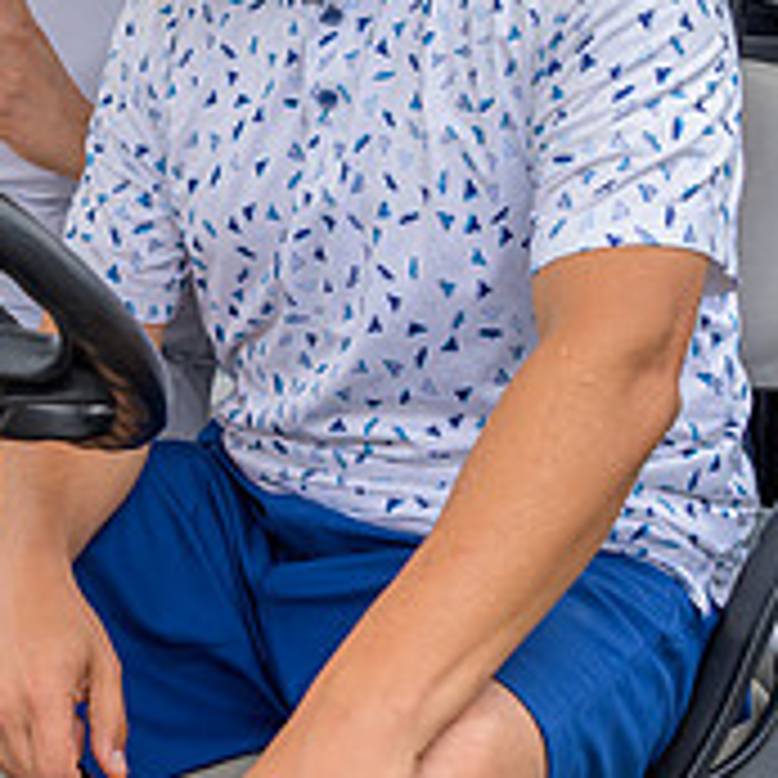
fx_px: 2212
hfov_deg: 19.6
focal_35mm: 87
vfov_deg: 19.6
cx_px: 72
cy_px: 74
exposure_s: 1/200
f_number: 4
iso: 100
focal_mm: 30.5
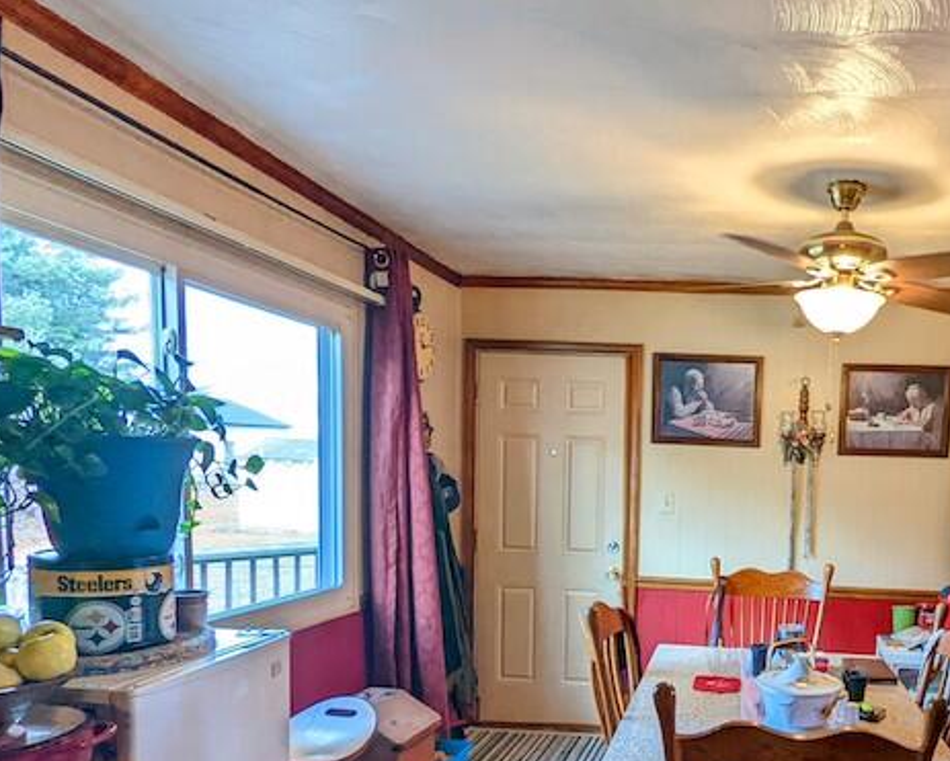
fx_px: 760
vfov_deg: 51.4
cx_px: 741
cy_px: 550
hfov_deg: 59.7
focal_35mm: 27
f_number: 2.2
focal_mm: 2.35
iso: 122
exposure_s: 1/89.6
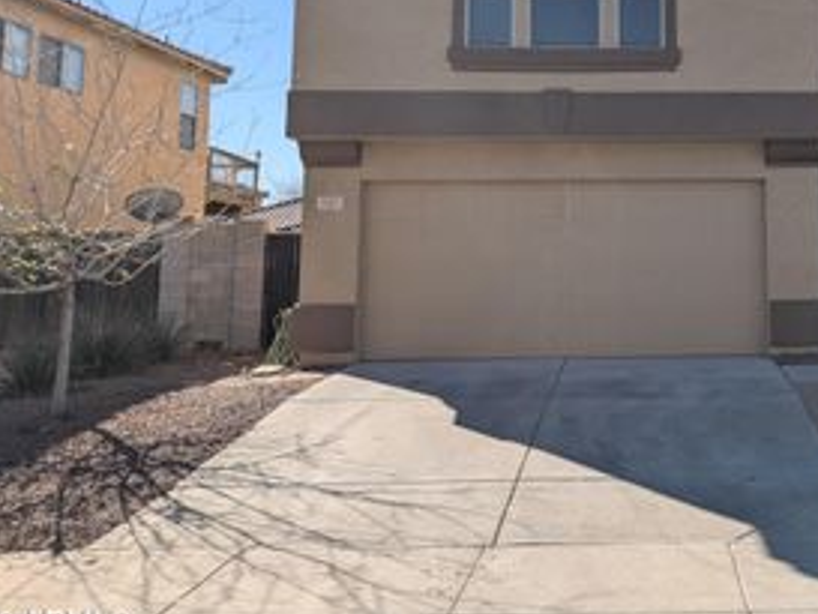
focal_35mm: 44
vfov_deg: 31.9
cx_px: 689
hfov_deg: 40.6
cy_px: 112
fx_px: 1040
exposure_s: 1/1560
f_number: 1.7
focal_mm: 4.53
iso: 28
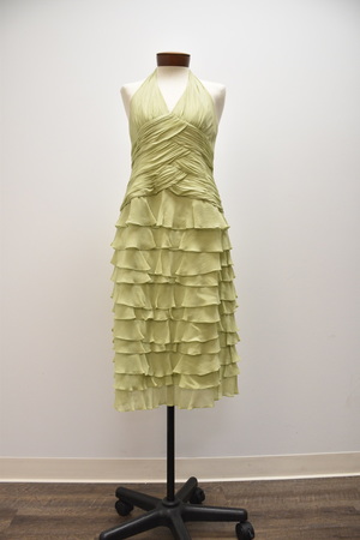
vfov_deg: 67.4
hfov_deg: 47.9
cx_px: 180
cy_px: 270
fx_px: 405
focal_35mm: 27
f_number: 4.5
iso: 1000
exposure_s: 1/100
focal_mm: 18
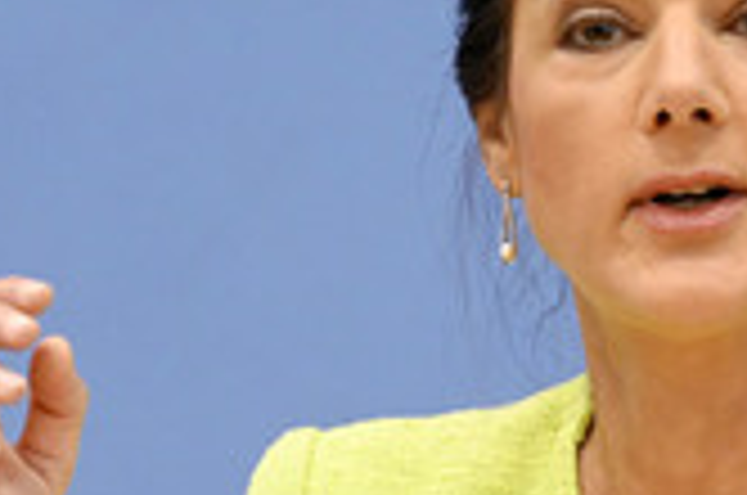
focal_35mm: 277
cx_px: 628
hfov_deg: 7.4
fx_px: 5737
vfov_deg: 4.9
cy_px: 369
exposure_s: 1/640
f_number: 5.6
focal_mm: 102
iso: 5000
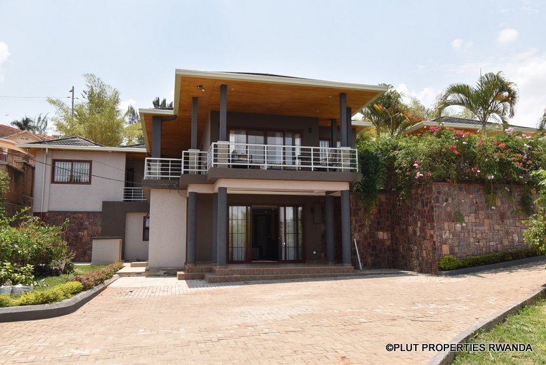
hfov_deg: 61.9
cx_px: 273
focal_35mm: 30
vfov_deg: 43.7
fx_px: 455
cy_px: 182
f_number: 8
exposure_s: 1/200
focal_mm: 20
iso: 100
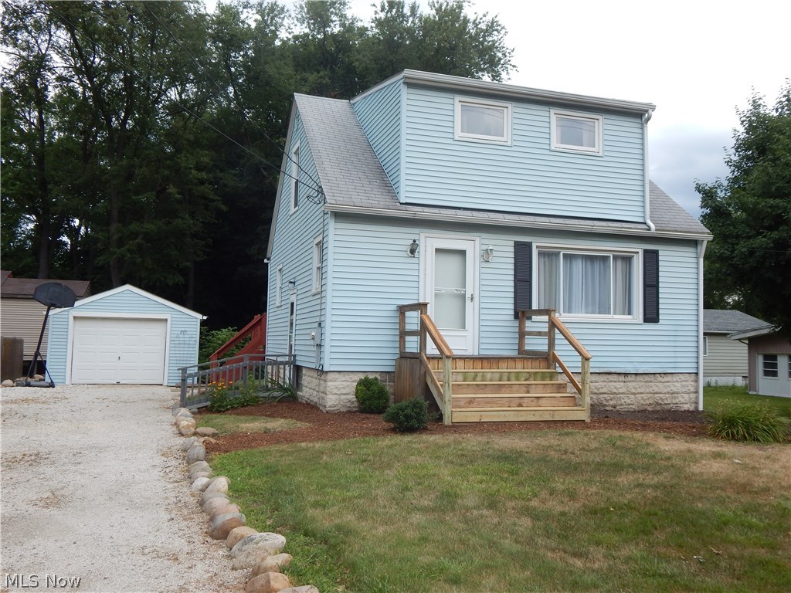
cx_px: 396
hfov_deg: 58.4
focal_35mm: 31
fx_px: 708
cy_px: 296
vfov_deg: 45.4
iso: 125
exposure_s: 1/640
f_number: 3.2
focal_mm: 5.6
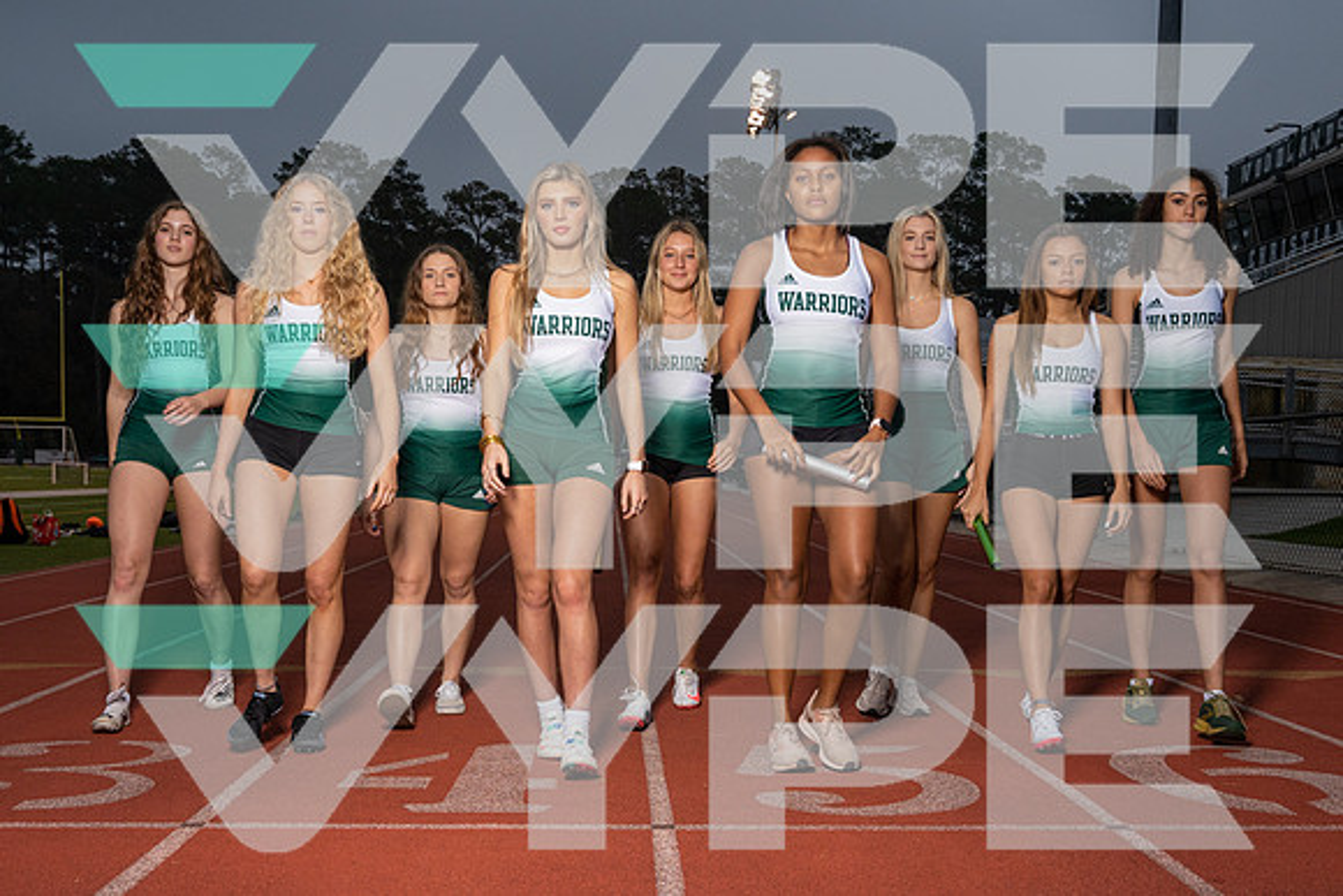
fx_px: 1648
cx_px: 681
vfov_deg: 30.3
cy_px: 566
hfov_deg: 44.3
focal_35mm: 44
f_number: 8
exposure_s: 1/250
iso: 800
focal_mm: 33
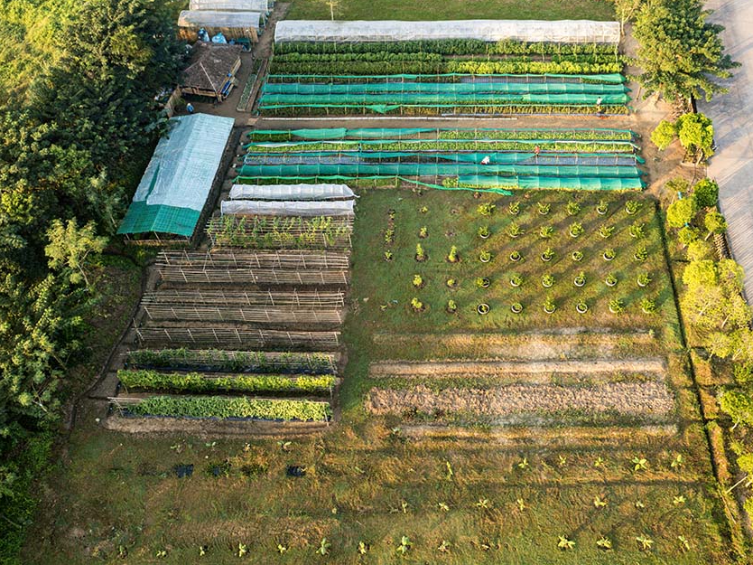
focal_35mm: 31
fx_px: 674
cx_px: 431
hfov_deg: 58.1
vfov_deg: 45.4
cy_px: 277
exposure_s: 1/160
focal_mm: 10.26
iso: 200
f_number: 3.5
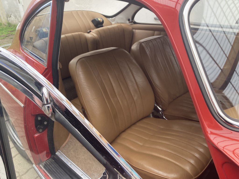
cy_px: 90
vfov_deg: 49.7
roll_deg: +2.1
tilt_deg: -29.2
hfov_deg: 63.4
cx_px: 120
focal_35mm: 28
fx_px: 193
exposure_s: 1/121
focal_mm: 3.99
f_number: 1.8
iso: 25
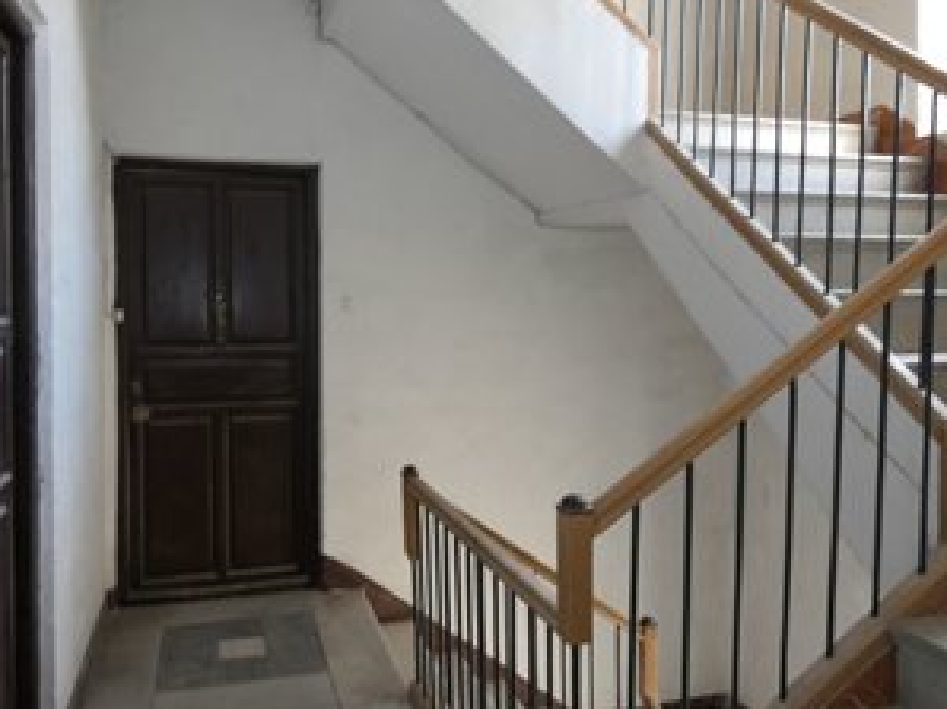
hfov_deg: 61.7
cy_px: 327
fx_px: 793
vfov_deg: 48.1
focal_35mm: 29
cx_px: 467
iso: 80
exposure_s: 1/6
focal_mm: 4.3
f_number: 3.3
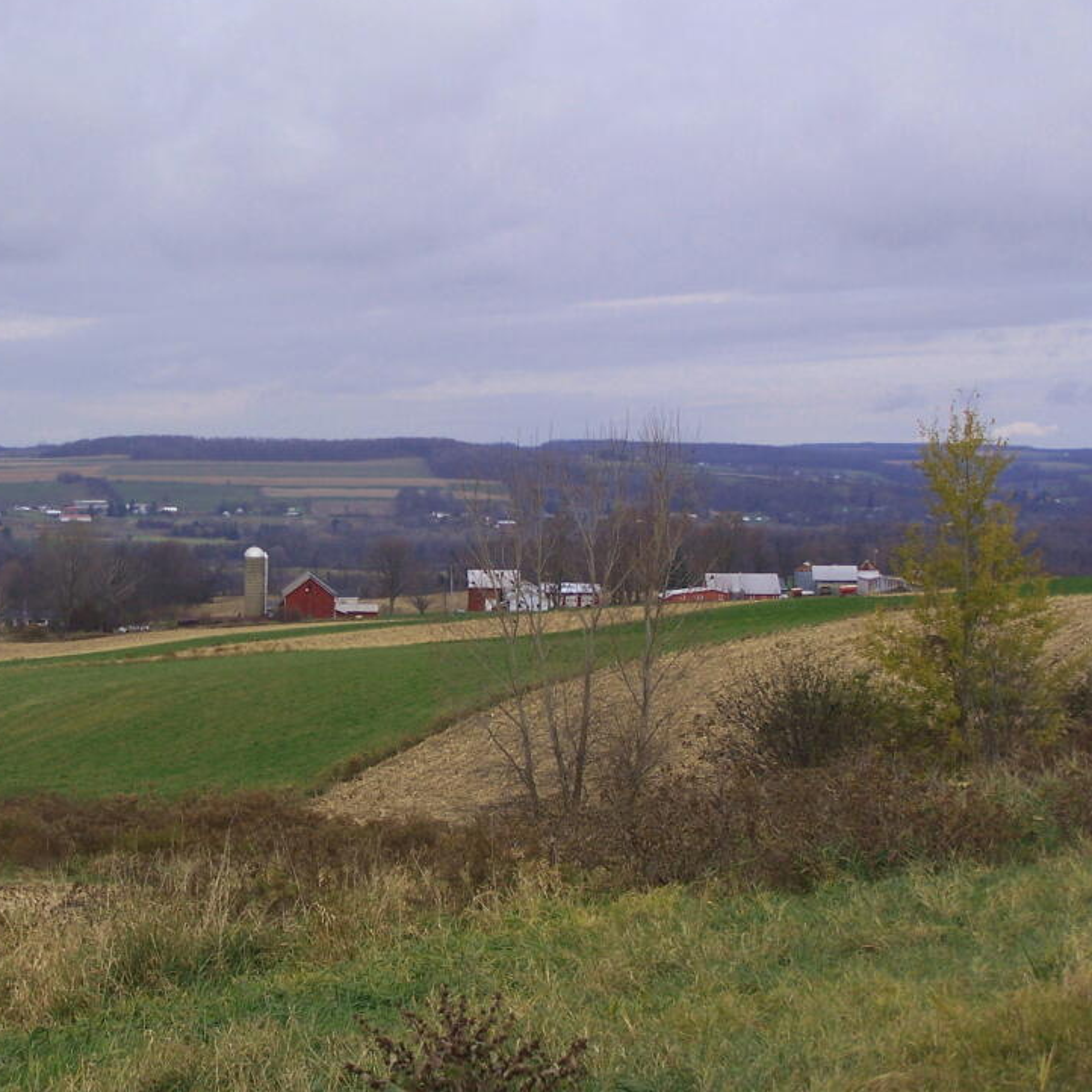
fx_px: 2641
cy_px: 535
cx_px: 319
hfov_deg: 23.2
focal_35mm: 74
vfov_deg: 23.4
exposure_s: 1/1000
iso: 80
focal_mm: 9.8
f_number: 3.1
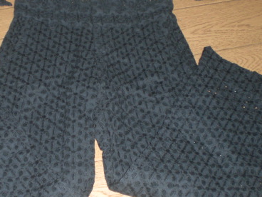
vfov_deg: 22.3
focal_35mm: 66
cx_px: 85
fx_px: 500
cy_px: 98
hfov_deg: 29.2
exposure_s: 1/60
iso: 200
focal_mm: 6.3
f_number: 3.1
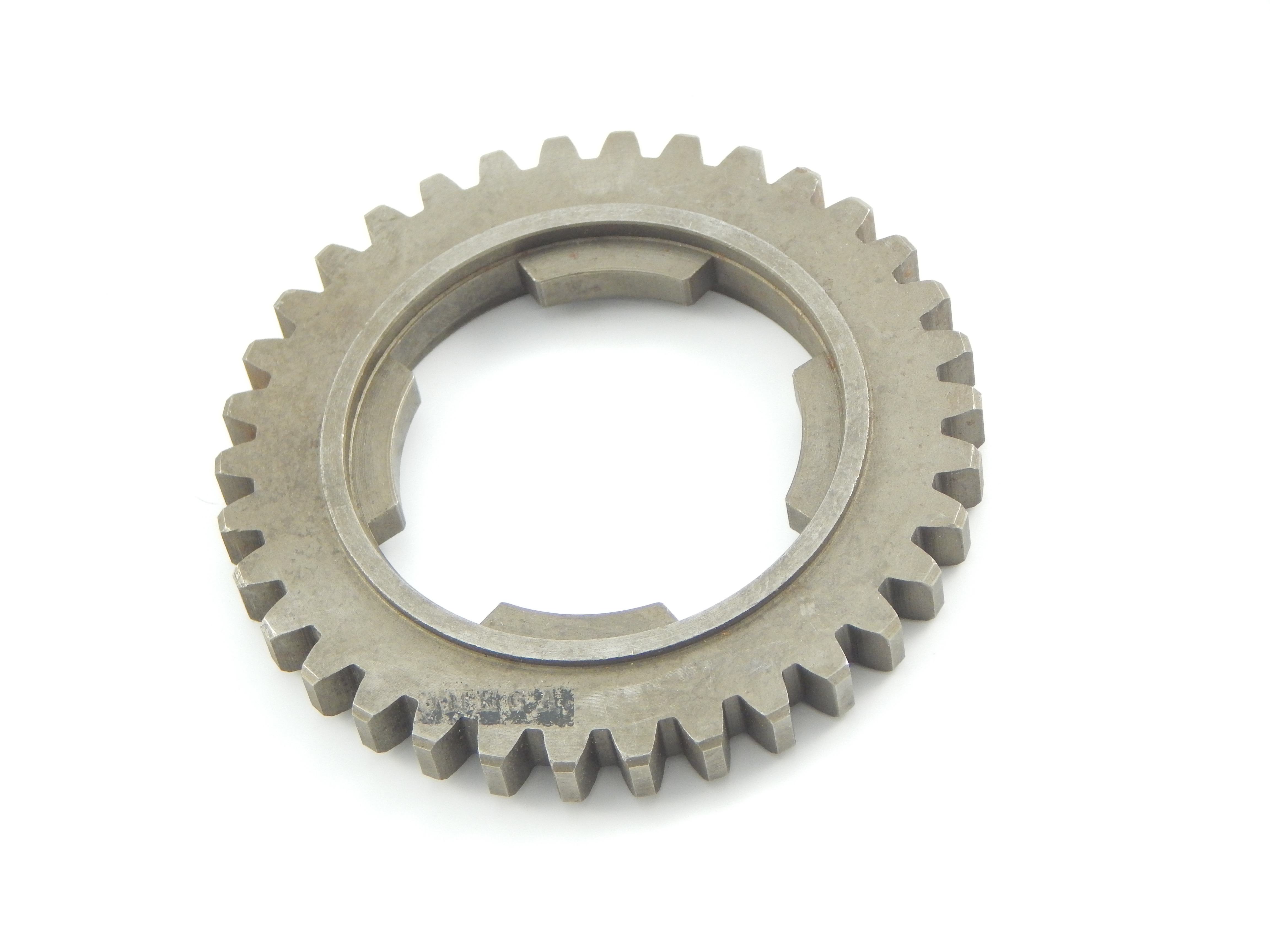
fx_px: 3816
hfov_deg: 18.9
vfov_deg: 14.2
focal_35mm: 104
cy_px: 476
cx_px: 635
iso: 400
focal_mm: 18.7
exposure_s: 1/30
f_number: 4.5
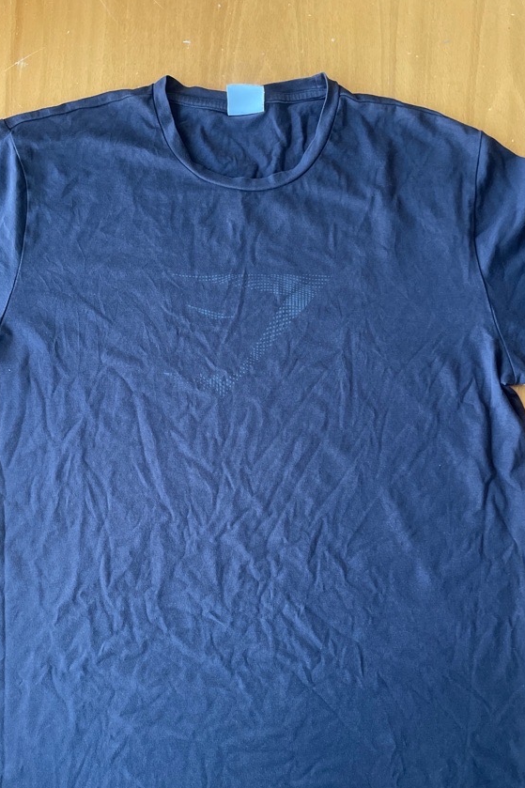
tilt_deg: -85.8
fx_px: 678
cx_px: 249
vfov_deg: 60.2
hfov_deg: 42.3
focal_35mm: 31
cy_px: 430
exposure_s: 1/60
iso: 500
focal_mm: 5.1
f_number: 1.6
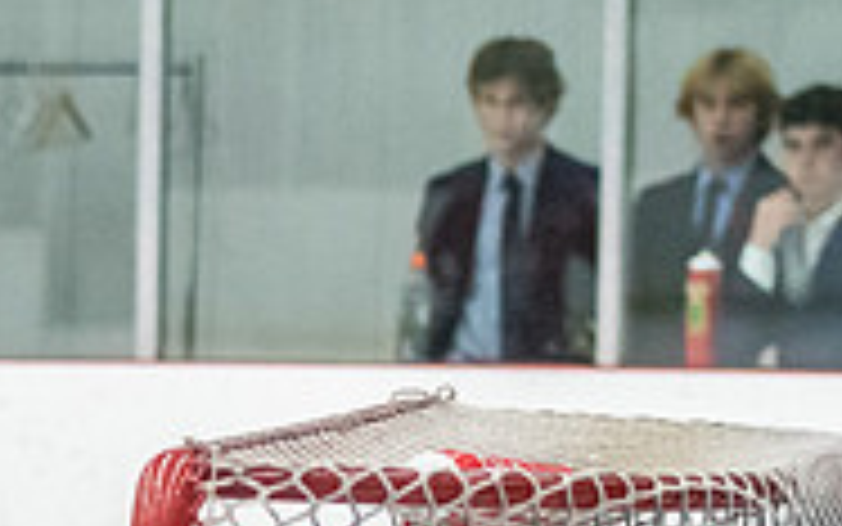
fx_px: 9090
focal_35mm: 396
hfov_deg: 5.1
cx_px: -1352
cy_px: 1107
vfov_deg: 3.3
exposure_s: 1/800
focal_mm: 70
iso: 3200
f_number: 2.8
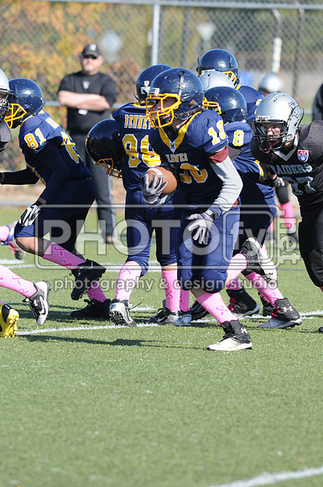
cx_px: 162
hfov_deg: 3.0
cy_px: 244
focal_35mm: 450
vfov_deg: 4.6
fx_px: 6074
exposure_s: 1/500
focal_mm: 300
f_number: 5.6
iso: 200
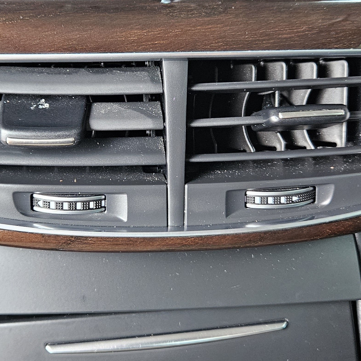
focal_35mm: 52
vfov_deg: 32.8
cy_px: 160
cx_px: 147
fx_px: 614
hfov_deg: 32.7
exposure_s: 1/240
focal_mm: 5.4
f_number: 1.8
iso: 800
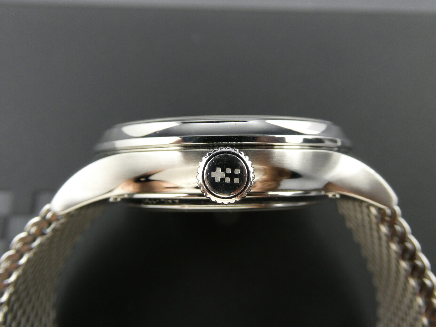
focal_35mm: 35
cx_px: 218
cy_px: 164
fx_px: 441
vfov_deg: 40.7
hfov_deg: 52.6
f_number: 3.7
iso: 320
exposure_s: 1/80
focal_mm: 6.3
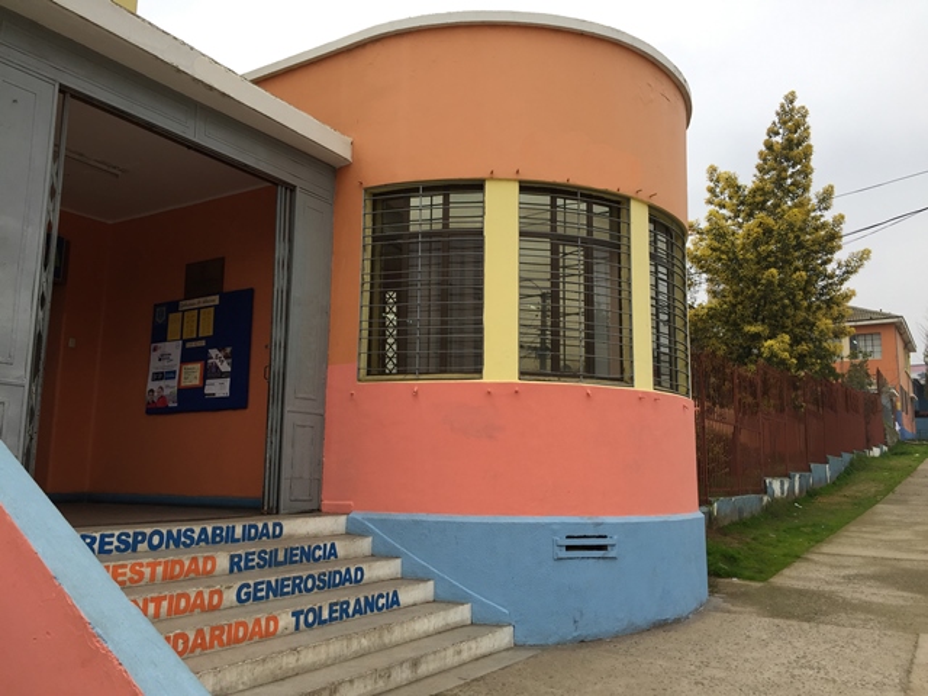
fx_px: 777
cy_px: 348
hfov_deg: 61.7
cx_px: 464
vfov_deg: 48.2
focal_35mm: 29
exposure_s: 1/201
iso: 32
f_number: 2.2
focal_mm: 4.15
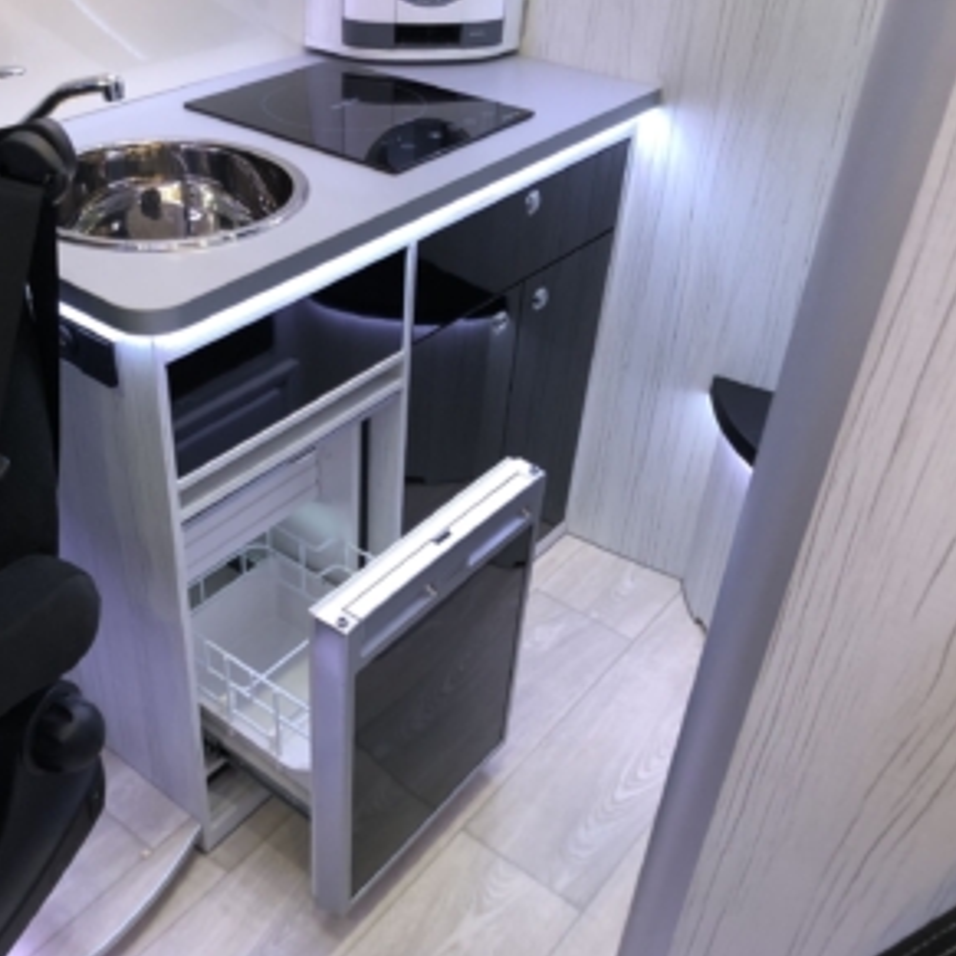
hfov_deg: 48.1
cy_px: 489
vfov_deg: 48.4
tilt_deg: -36.4
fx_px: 1062
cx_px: 371
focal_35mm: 34
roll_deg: -1.9
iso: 40
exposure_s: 1/16
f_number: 1.8
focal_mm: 4
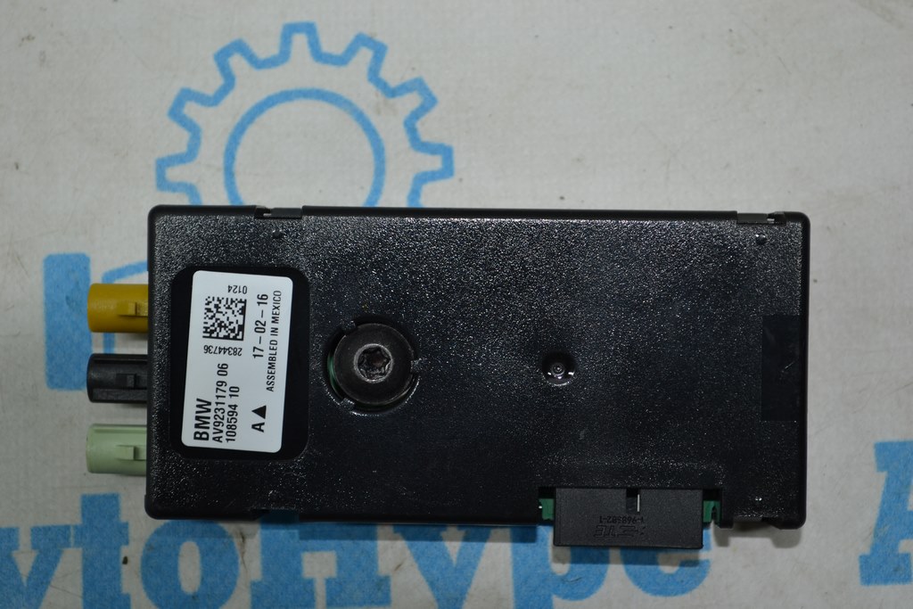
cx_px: 456
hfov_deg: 28.1
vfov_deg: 18.9
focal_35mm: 72
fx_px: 1826
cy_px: 304
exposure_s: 1/60
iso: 220
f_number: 5.3
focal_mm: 48
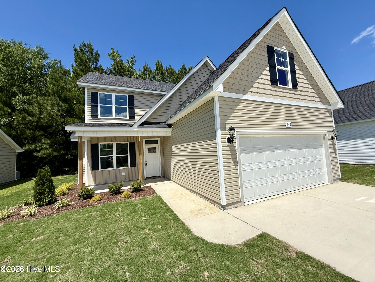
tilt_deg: +4.4
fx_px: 152
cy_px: 141
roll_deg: +2.4
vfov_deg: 85.7
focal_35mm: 14
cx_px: 188
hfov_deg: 102.1
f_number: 2.2
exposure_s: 1/4149
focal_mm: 2.22
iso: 50
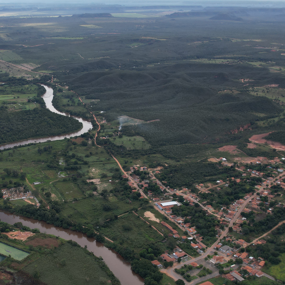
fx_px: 438
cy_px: 149
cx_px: 69
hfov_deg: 35.2
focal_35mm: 47
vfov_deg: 36.1
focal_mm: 8.38
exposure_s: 1/160
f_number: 2.8
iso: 100
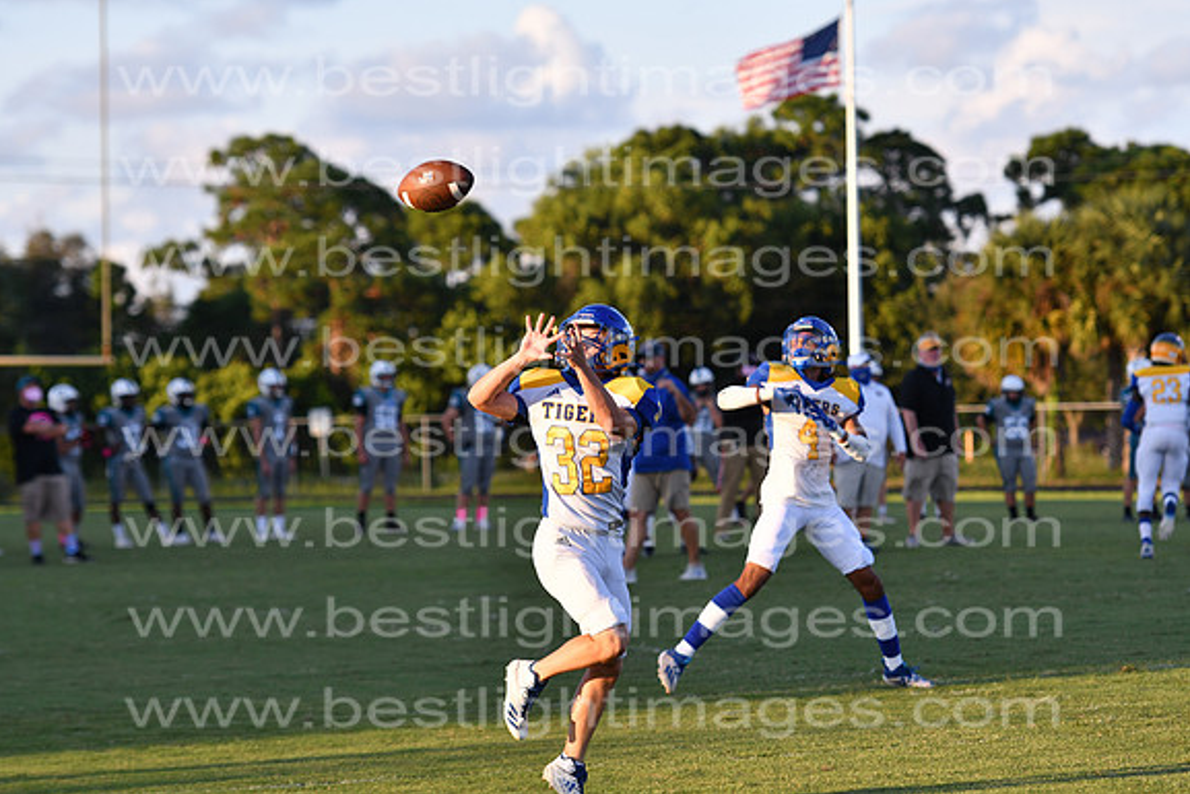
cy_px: 397
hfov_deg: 11.4
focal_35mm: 181
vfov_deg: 7.6
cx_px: 594
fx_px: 5984
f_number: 4
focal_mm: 120
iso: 400
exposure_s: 1/1600
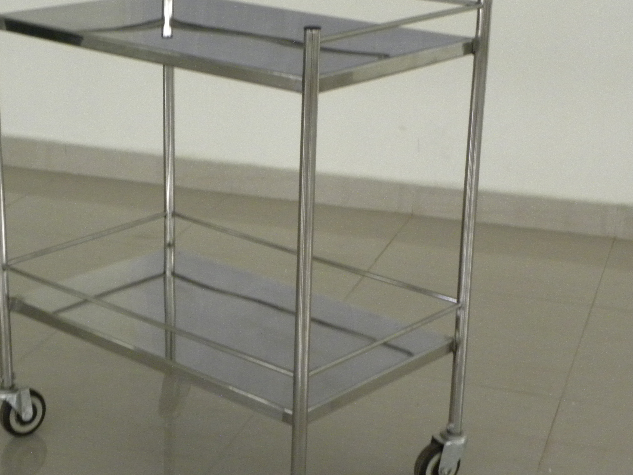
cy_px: 238
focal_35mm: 76
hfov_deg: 25.6
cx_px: 230
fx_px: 1390
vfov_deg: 19.4
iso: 400
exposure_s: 1/35.8
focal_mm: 9.2
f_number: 3.5
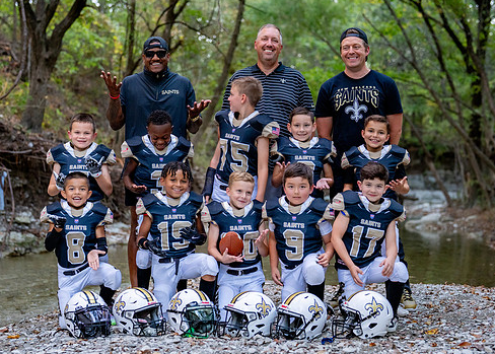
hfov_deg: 29.4
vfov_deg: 21.3
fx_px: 942
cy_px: 160
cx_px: 235
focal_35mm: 67
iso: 1600
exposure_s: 1/500
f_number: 2
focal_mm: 50
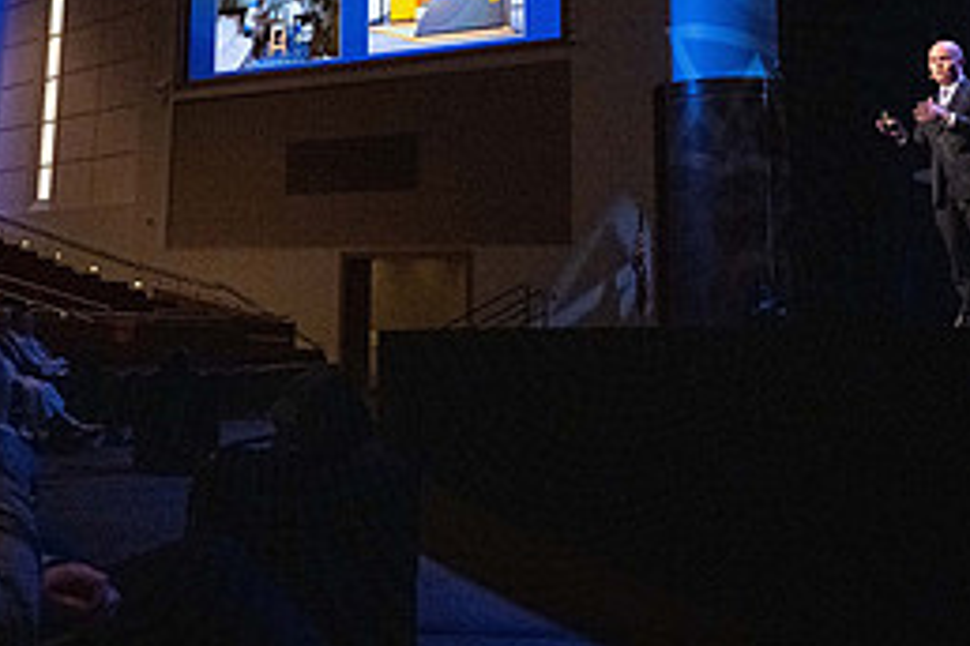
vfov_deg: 24.1
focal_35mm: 54
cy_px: 21
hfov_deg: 36.3
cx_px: 282
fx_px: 1455
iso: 6400
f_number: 4
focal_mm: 24
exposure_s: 1/400
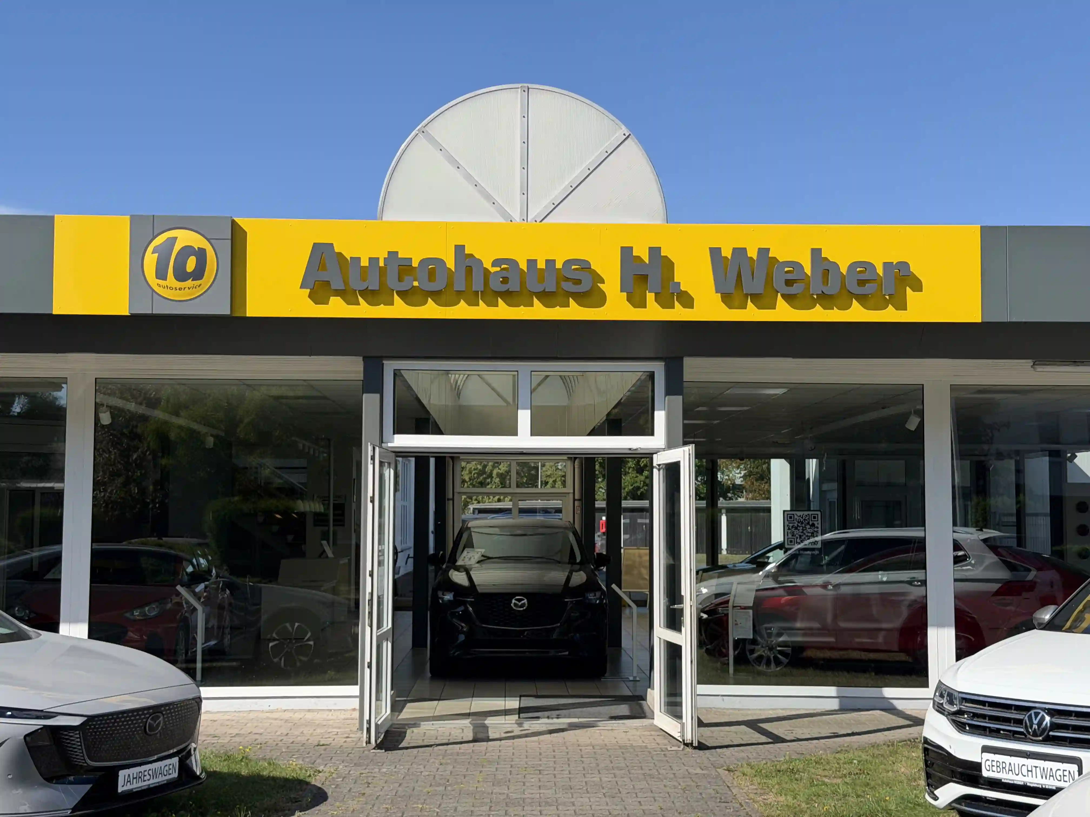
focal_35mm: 48
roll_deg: -0.5
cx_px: 545
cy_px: 408
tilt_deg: +3.9
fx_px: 1511
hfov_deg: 39.7
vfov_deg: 30.3
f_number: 1.78
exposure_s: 1/4587
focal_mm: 6.76
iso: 64
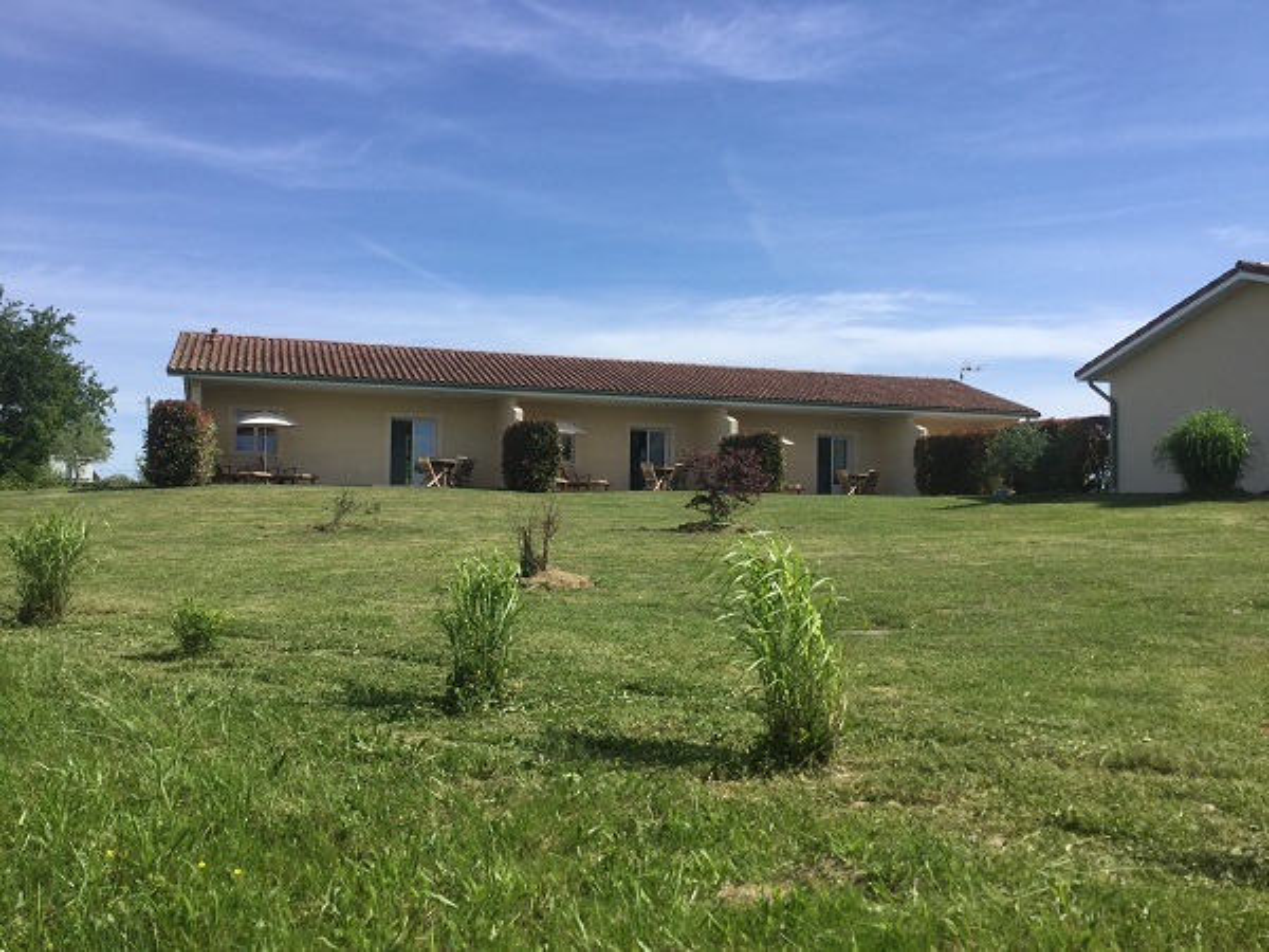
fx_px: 1136
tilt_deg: +1.1
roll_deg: -0.9
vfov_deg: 45.4
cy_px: 476
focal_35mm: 31
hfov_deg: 58.4
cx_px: 634
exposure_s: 1/1314
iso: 25
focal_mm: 3.3
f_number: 2.4
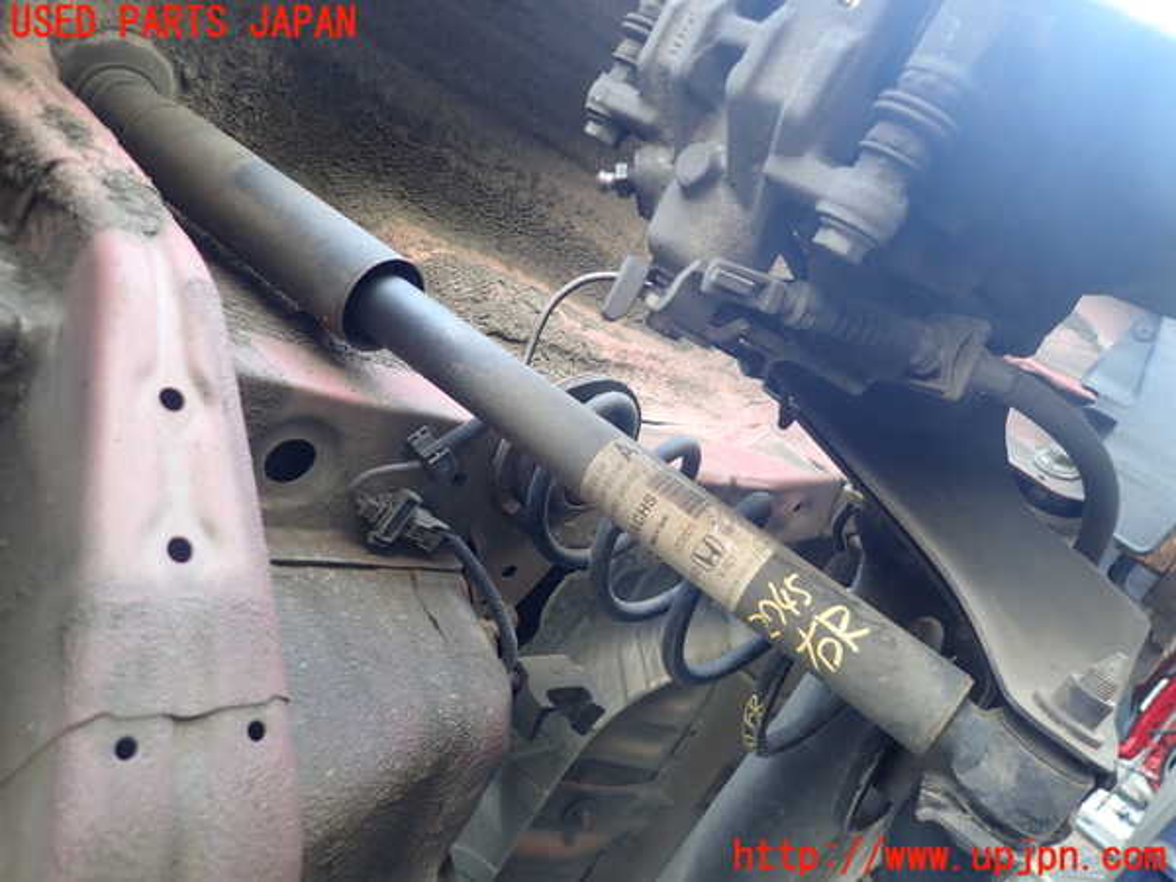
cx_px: 588
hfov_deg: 69.4
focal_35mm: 25
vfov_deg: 54.9
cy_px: 441
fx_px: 849
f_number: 2
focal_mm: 4.5
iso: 200
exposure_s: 1/60
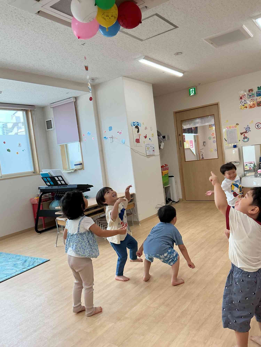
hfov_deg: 48.2
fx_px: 292
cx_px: 130
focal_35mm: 29
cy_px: 174
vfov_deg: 61.7
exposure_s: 1/125
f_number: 1.8
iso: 32
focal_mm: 3
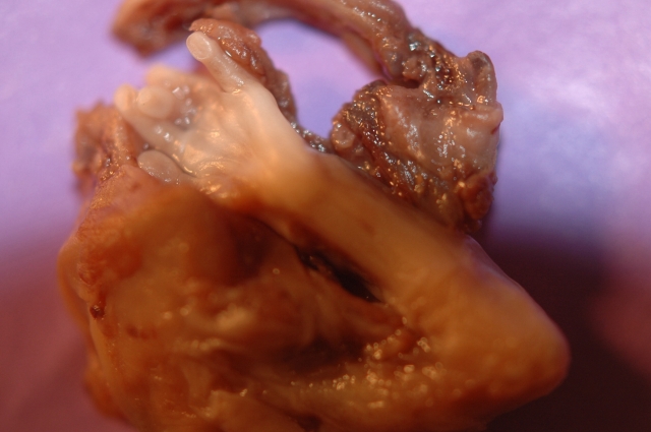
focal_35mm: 105
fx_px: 1896
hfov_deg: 19.5
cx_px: 326
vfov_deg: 13.0
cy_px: 216
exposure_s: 1/60
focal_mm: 70
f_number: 2.8
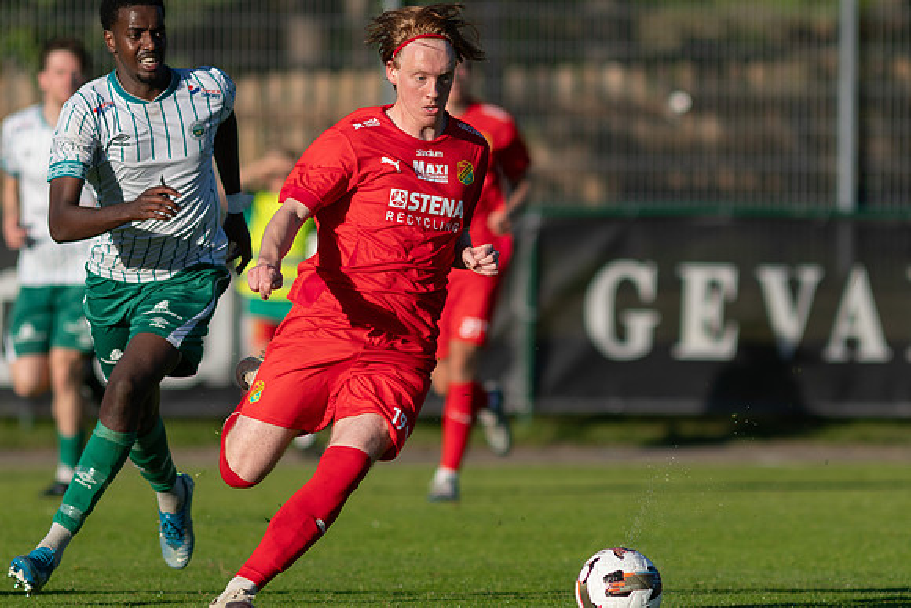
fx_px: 16088
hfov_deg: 3.2
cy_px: 304
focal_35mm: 636
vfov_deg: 2.2
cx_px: 456
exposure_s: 1/1600
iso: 100
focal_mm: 300
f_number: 3.2
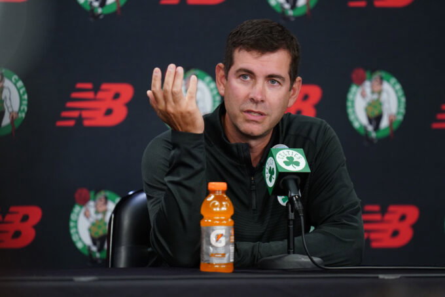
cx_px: 222
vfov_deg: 3.4
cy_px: 148
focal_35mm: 400
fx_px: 4943
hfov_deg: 5.2
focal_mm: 400
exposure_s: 1/250
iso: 3200
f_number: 2.8
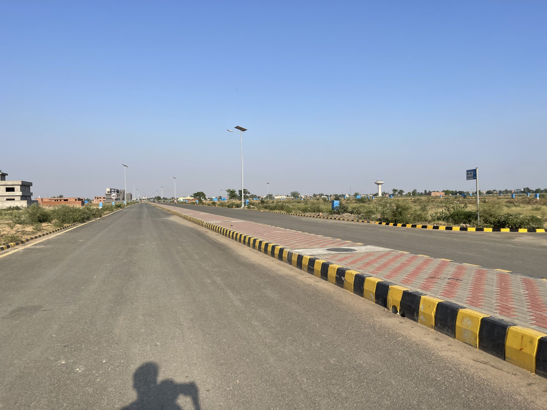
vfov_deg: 54.9
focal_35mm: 25
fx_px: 395
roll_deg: +4.1
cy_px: 205
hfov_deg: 69.4
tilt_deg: +2.6
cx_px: 274
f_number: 1.6
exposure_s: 1/3788
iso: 32
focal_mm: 5.1
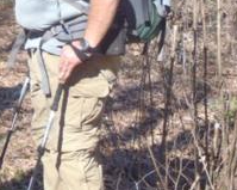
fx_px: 1031
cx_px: -135
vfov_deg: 10.4
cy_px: 19
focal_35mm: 147
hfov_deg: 12.4
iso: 80
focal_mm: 8.25
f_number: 4.9
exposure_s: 1/125
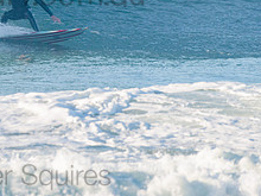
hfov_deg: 1.6
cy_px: -22
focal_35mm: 1265
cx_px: 19
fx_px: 9538
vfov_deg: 1.2
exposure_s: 1/1600
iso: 320
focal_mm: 500
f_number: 5.6
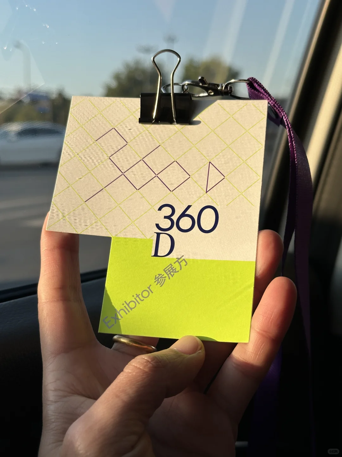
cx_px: 171
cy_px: 228
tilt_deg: -5.8
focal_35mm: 48
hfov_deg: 30.3
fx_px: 632
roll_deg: +0.4
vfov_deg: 39.7
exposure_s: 1/612
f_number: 1.78
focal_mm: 6.86
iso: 64
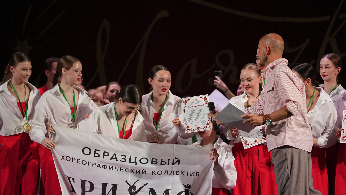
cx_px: 173
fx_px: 1789
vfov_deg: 6.2
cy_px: 100
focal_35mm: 195
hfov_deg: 11.0
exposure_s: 1/250
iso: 1600
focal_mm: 124
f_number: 2.8
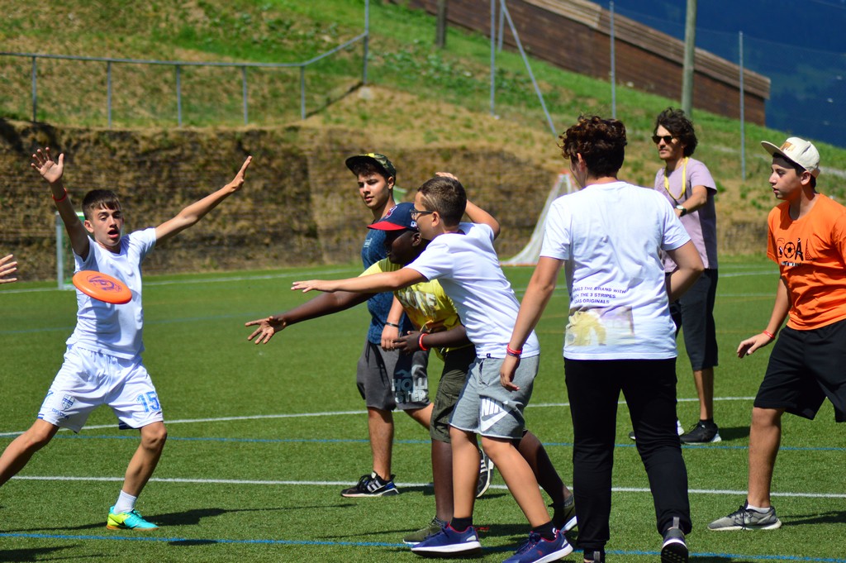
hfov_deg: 13.7
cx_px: 423
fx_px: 3522
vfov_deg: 9.1
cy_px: 282
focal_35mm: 150
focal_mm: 100
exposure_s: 1/2500
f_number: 4
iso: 200
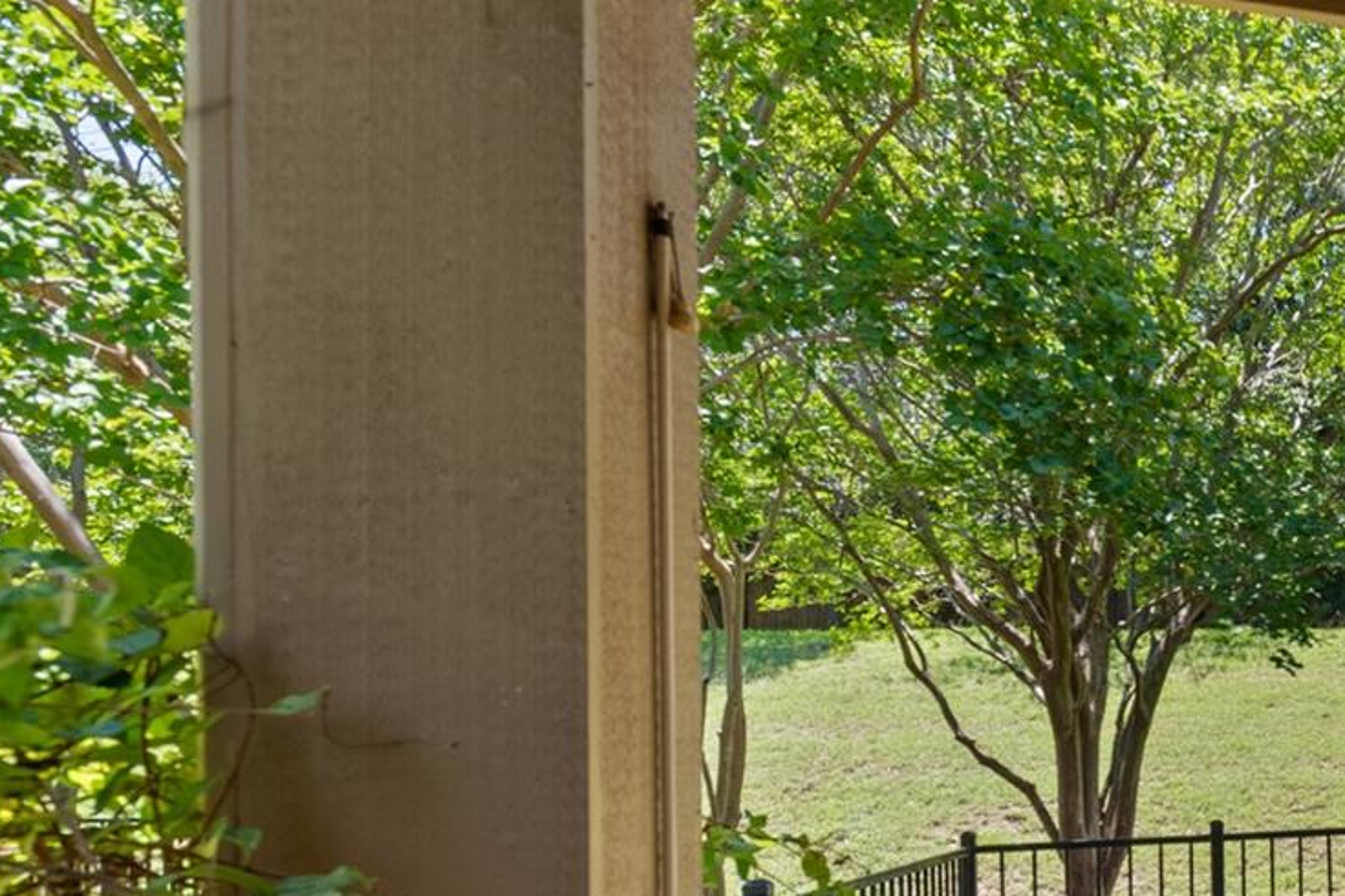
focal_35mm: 39
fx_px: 1457
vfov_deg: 33.4
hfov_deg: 33.8
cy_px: 691
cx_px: 1795
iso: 400
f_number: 8
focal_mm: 14
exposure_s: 1/500
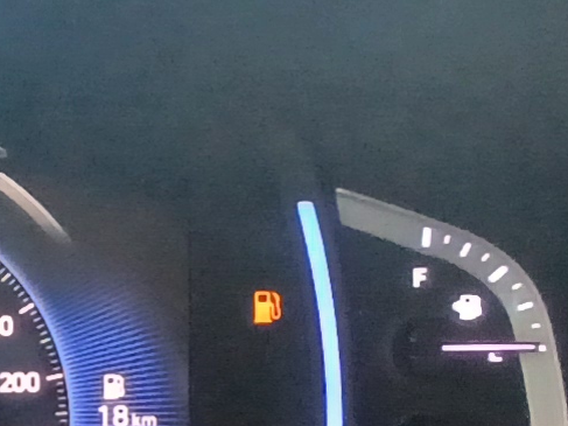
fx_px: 1476
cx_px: -171
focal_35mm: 90
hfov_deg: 20.0
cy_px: 361
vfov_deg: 16.3
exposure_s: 1/30
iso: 125
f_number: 2.2
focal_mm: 1.4
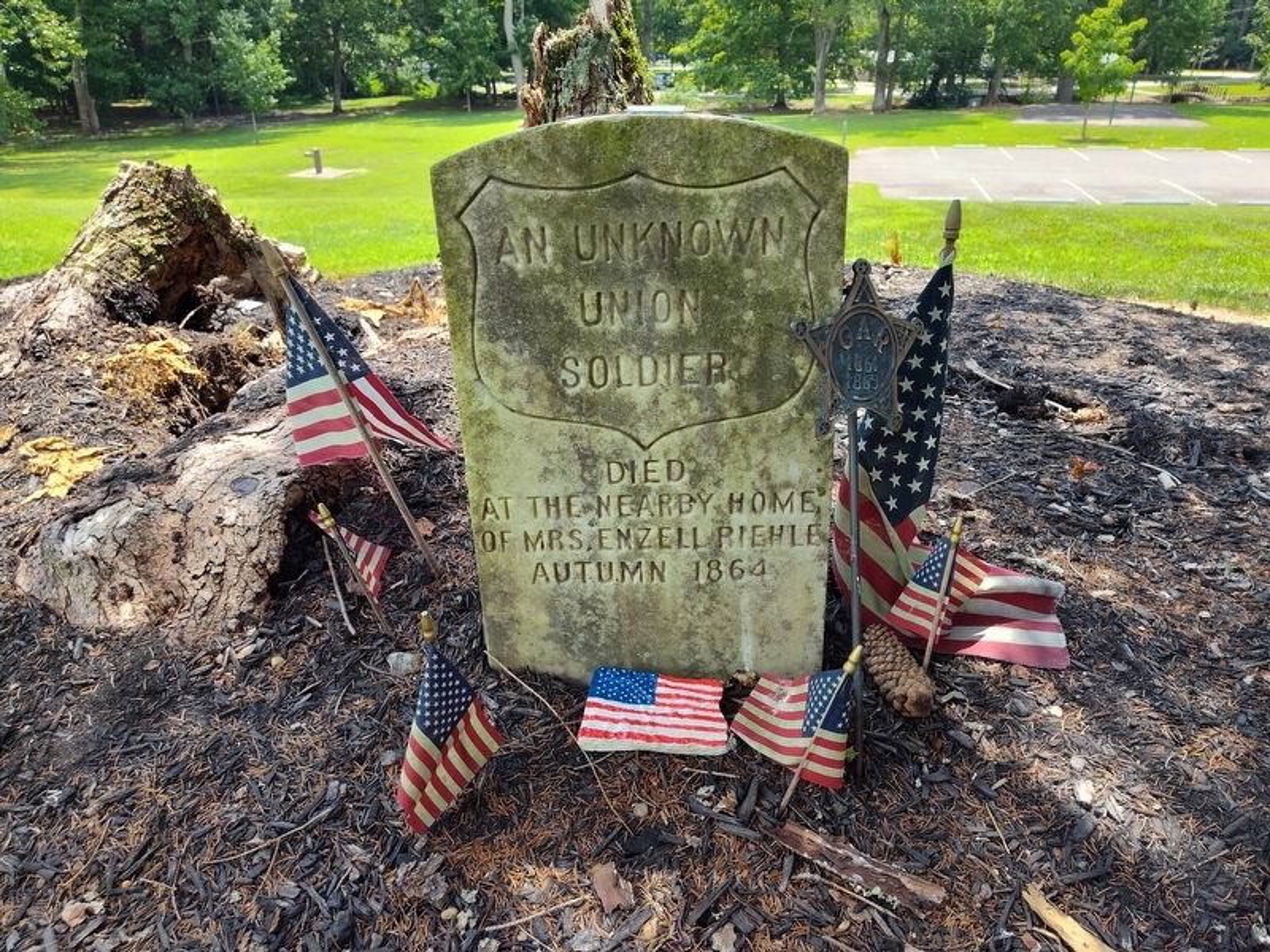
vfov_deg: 58.9
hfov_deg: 73.9
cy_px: 476
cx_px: 635
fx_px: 844
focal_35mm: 23
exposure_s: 1/405
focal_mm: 5.56
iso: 100
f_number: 1.8
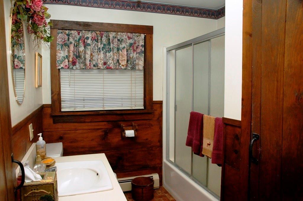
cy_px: 100
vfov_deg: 47.9
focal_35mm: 27
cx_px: 152
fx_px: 227
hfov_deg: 67.4
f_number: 7.1
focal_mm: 18
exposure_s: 1/60
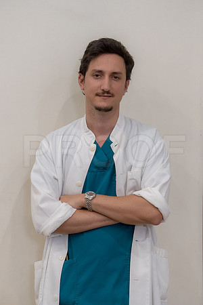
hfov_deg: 11.9
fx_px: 973
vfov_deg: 17.8
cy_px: 152
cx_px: 102
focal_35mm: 115
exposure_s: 1/80
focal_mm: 115
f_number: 4
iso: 5000
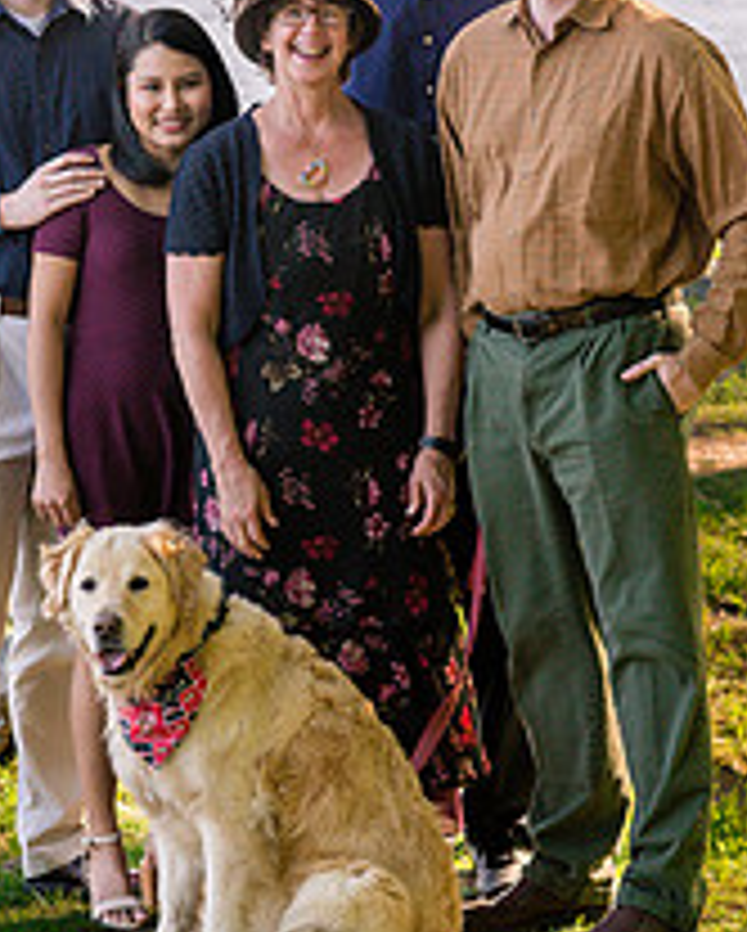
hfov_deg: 8.9
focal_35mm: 173
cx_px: 288
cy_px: 221
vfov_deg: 11.1
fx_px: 4774
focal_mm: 85
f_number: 4.5
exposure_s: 1/1600
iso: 800
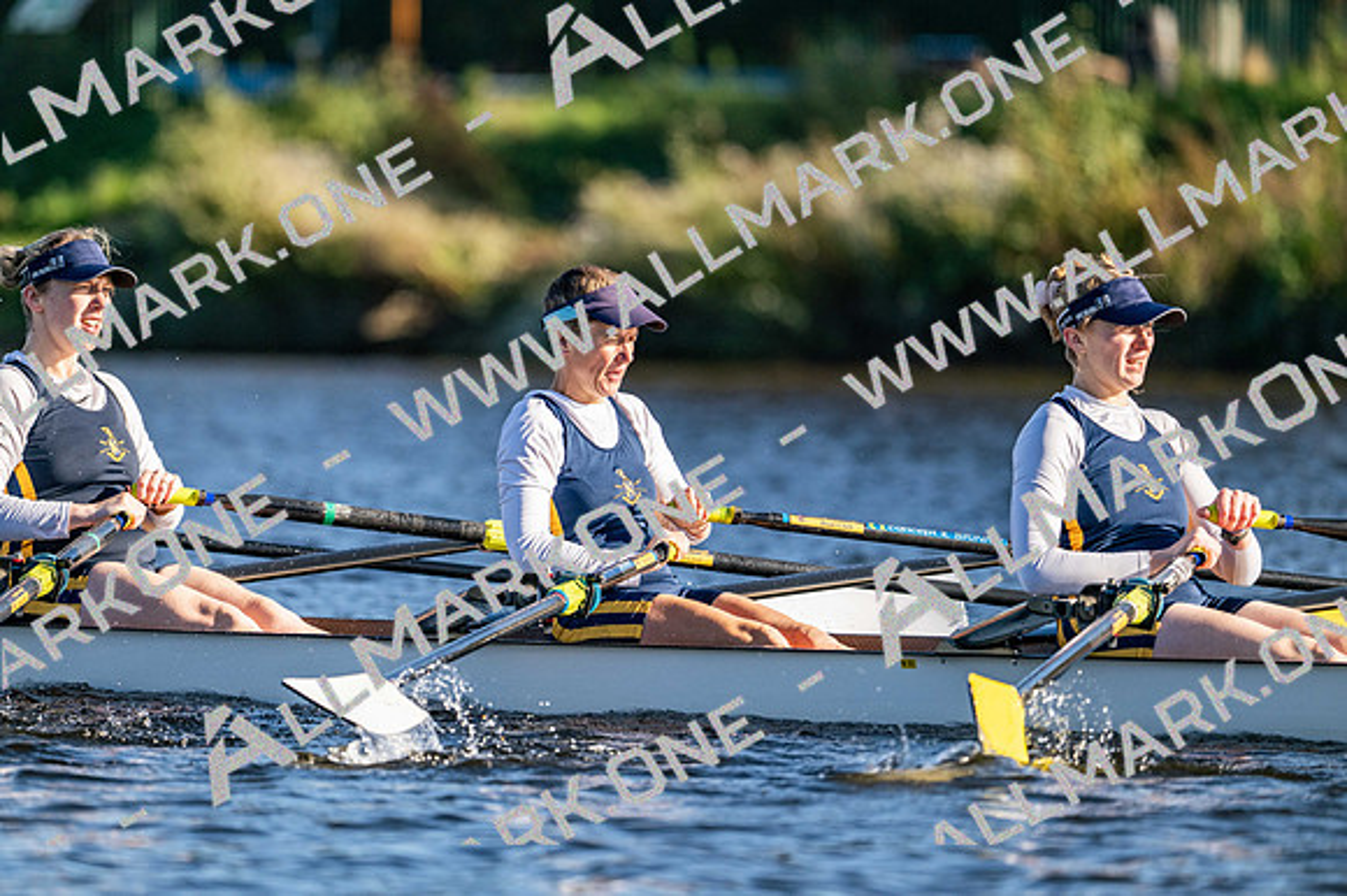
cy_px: 448
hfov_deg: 5.2
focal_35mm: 400
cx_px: 674
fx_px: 14961
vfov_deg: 3.4
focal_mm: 400
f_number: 4.5
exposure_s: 1/2500
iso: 400
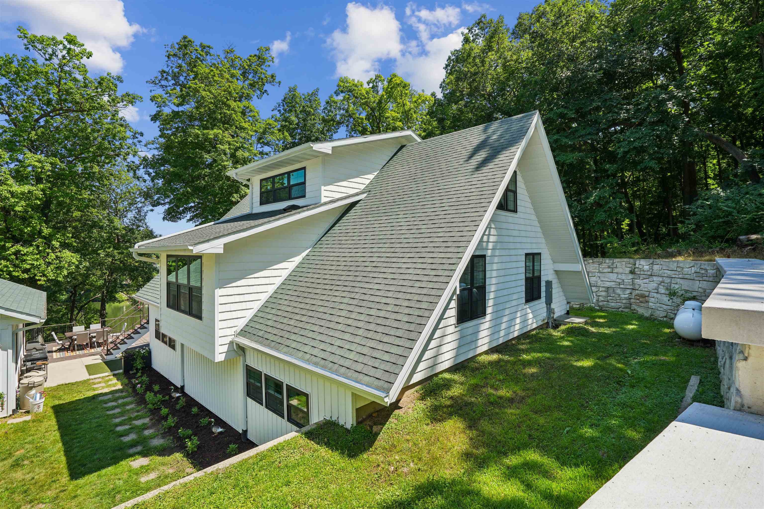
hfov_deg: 96.7
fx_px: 340
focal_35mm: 16
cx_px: 382
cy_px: 254
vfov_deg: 73.7
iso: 100
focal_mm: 16
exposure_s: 1/100
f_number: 10
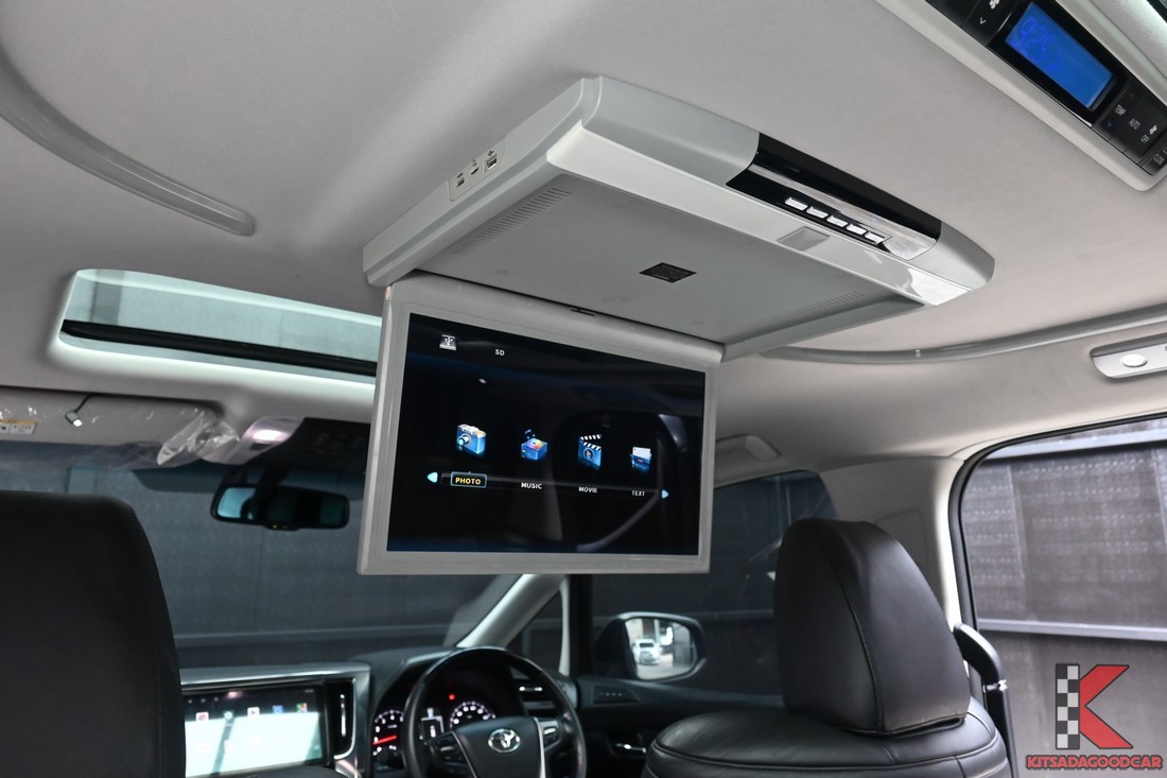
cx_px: 584
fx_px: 778
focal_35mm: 24
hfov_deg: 73.8
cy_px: 389
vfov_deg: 53.1
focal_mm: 16
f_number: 5.6
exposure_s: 1/45
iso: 1600
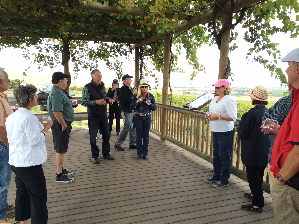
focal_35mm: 30
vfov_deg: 46.8
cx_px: 150
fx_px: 259
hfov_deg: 60.0
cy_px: 112
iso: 32
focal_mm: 4.12
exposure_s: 1/246
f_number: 2.2
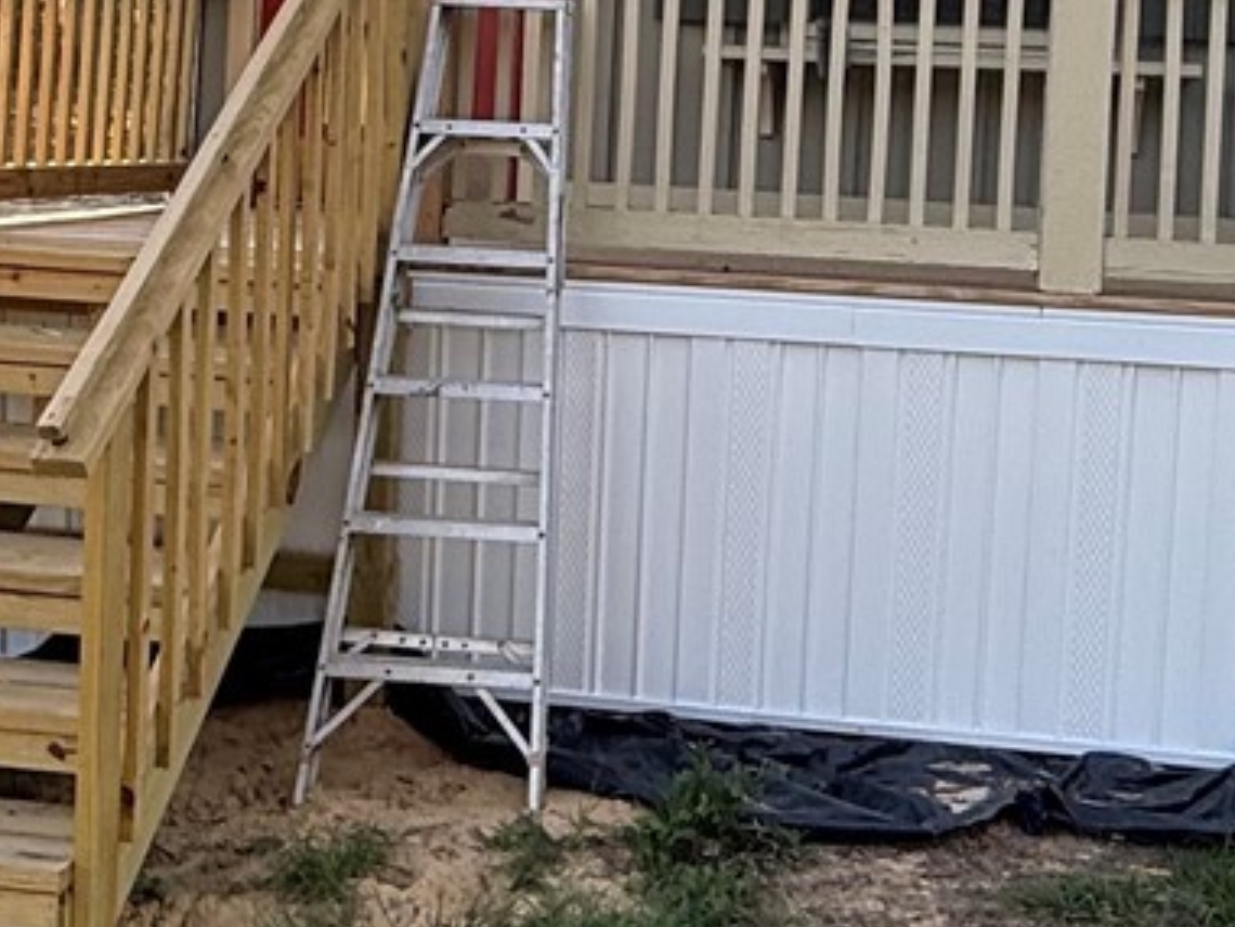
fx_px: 2105
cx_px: 738
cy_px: 120
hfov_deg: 32.6
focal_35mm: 59
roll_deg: -2.7
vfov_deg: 24.2
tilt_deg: -0.4
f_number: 2.2
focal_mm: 2.22
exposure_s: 1/388
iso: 64
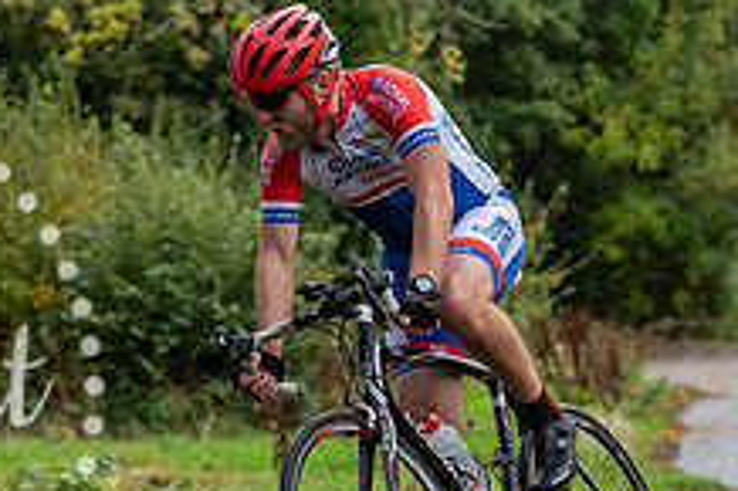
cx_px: 311
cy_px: 218
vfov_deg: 7.8
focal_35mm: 176
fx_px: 3605
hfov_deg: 11.7
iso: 200
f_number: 3.2
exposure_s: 1/500
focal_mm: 66
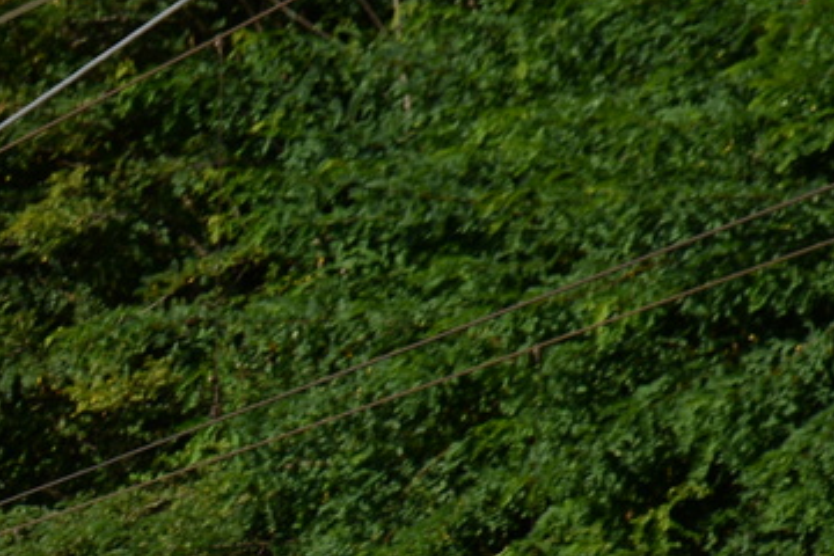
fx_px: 5930
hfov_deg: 7.4
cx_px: -1348
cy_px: 1155
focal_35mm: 256
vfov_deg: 5.3
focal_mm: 48
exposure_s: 1/640
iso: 200
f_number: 6.3
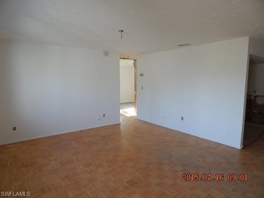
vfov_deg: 61.1
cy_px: 99
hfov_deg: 76.4
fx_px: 168
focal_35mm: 22
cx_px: 132
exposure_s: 1/30
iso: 125
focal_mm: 4
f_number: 3
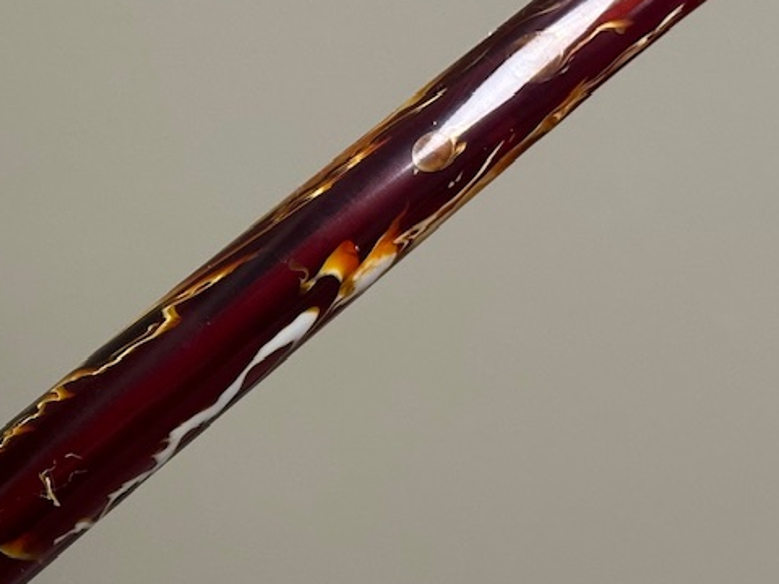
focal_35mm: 128
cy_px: 419
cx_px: 3
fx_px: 2881
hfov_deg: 15.1
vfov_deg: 11.6
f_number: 1.78
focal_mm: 6.86
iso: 80
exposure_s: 1/93
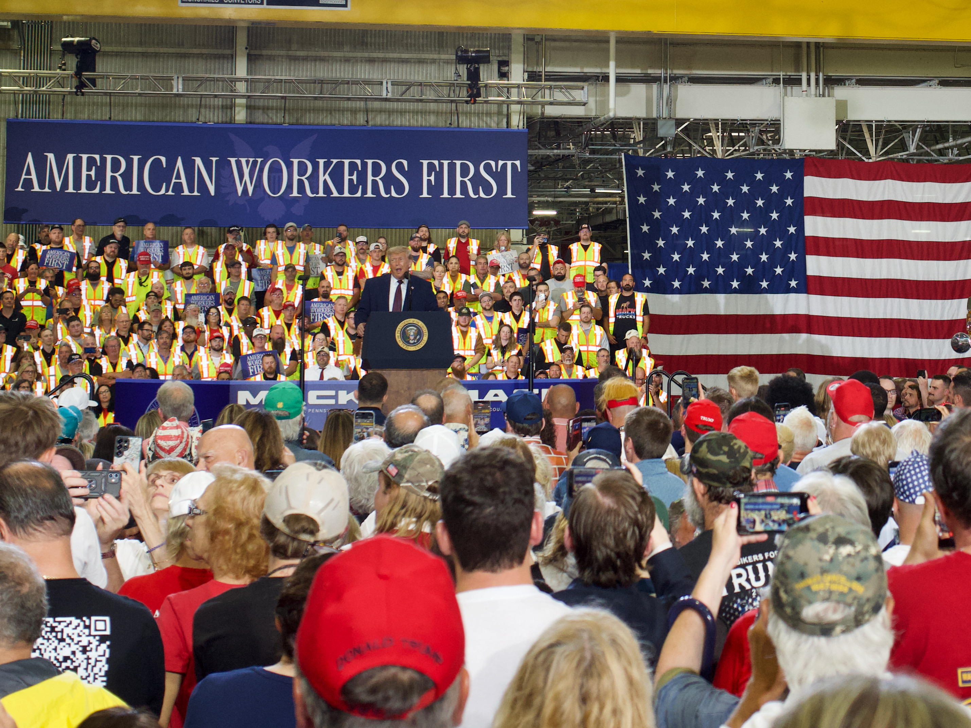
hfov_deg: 38.2
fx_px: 1402
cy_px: 364
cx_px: 486
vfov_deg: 29.1
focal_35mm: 50
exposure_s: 1/250
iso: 800
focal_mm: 25
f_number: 3.5
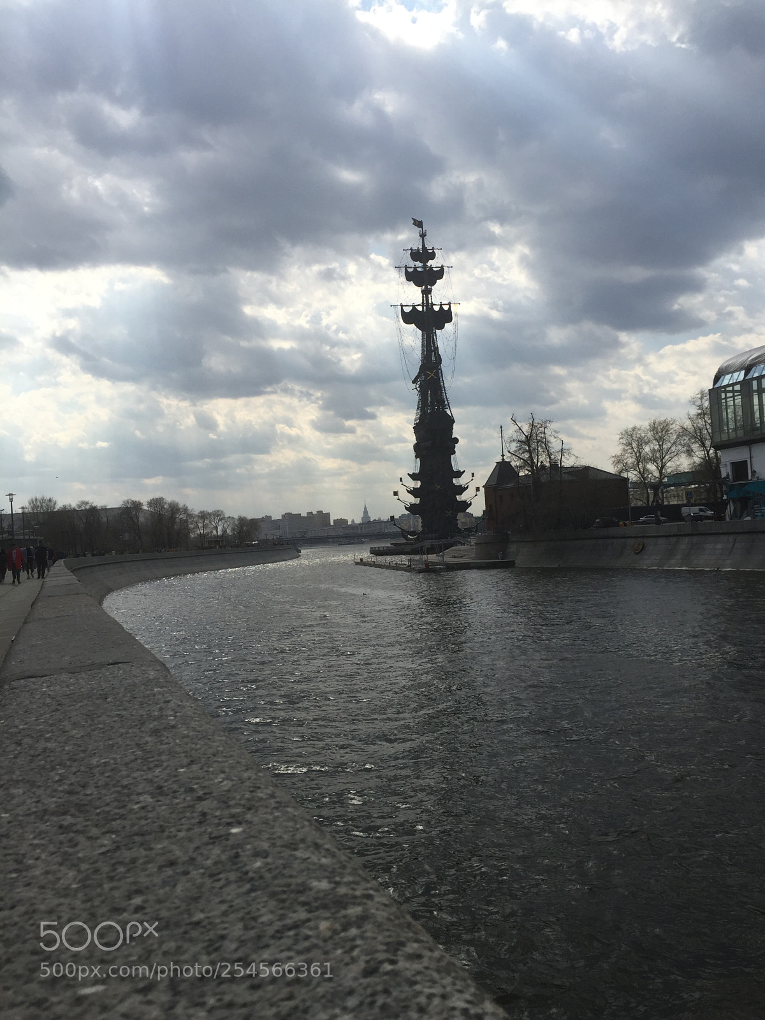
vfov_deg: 61.7
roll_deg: +2.5
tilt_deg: +2.1
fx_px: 855
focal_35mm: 29
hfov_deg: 48.2
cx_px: 382
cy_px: 510
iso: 32
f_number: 2.2
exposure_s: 1/3049
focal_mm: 4.15
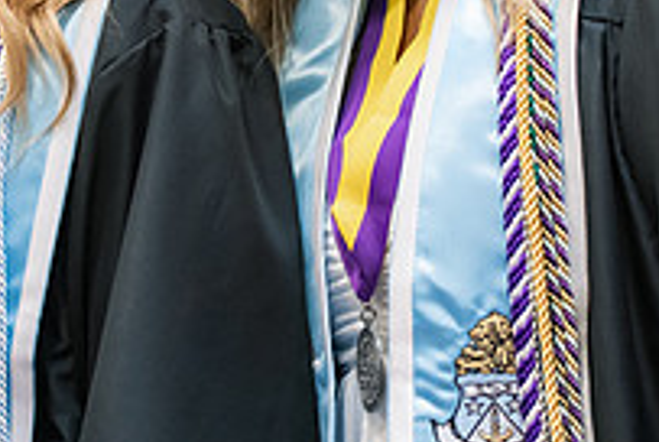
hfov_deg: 9.6
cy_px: -102
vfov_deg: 6.4
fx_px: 3923
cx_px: 234
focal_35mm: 214
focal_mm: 75
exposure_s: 1/200
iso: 3200
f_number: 3.5
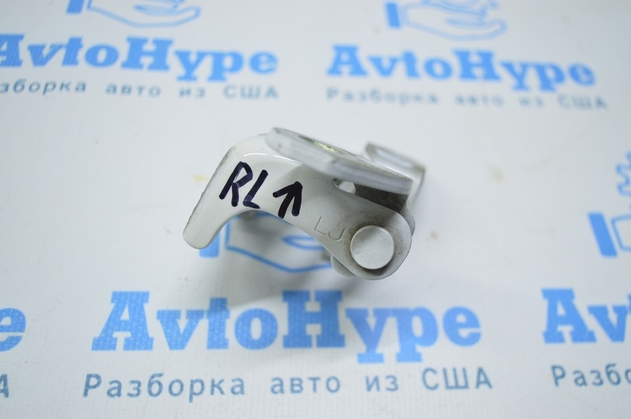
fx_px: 604
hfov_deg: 55.1
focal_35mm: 34
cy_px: 210
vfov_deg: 38.3
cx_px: 316
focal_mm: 23
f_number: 3.8
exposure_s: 1/60
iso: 400
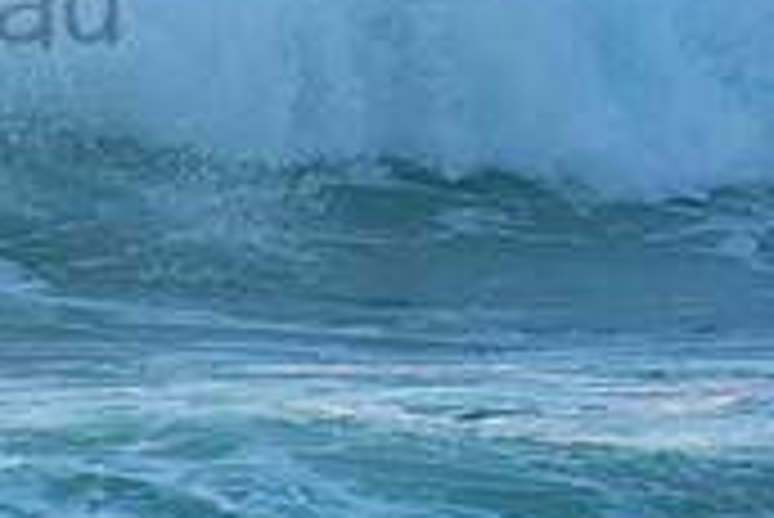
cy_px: -61
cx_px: -356
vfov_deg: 0.5
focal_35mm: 2532
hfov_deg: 0.8
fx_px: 54482
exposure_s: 1/2000
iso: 1600
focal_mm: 500
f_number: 5.6
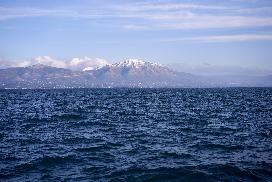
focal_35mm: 55
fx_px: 416
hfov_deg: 36.2
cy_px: 91
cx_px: 136
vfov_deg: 24.6
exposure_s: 1/1250
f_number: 3.2
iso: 100
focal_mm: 55
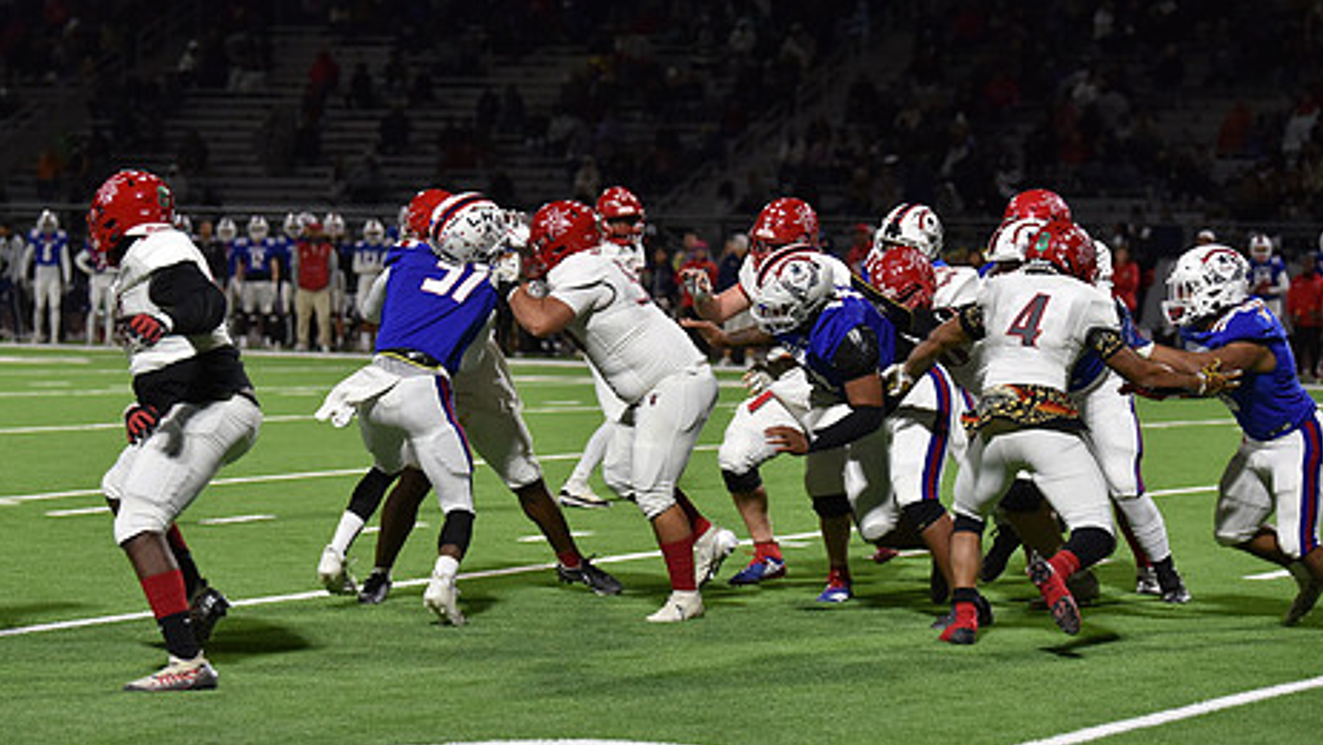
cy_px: 365
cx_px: 501
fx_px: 4842
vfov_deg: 8.8
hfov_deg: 15.5
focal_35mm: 138
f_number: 2.8
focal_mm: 105
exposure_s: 1/500
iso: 1800
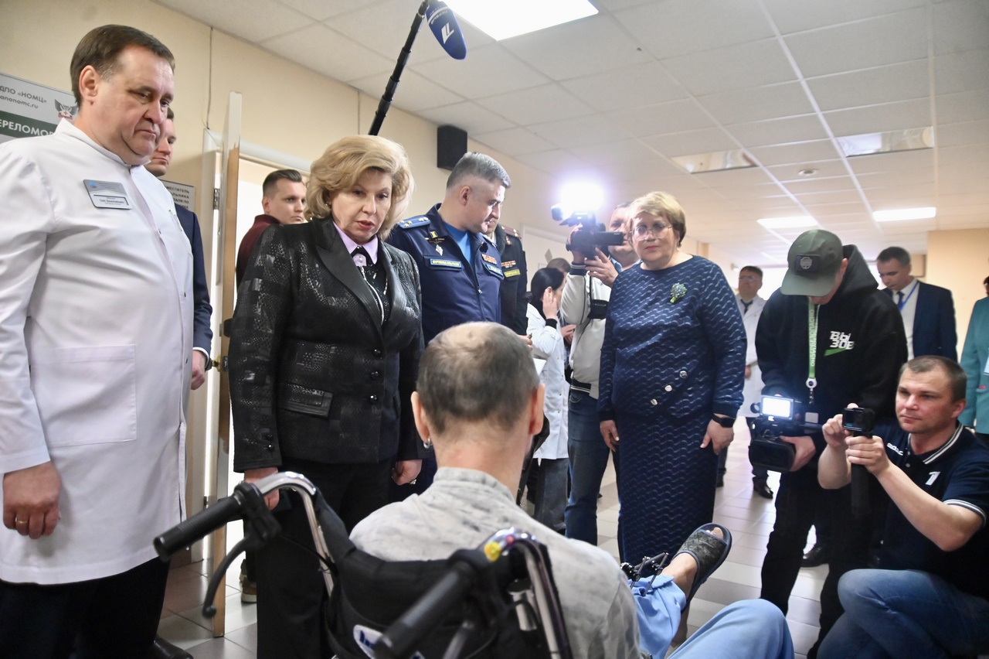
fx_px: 659
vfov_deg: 53.1
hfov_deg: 73.8
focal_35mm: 24
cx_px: 494
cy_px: 330
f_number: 3.5
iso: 7200
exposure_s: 1/320
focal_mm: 24
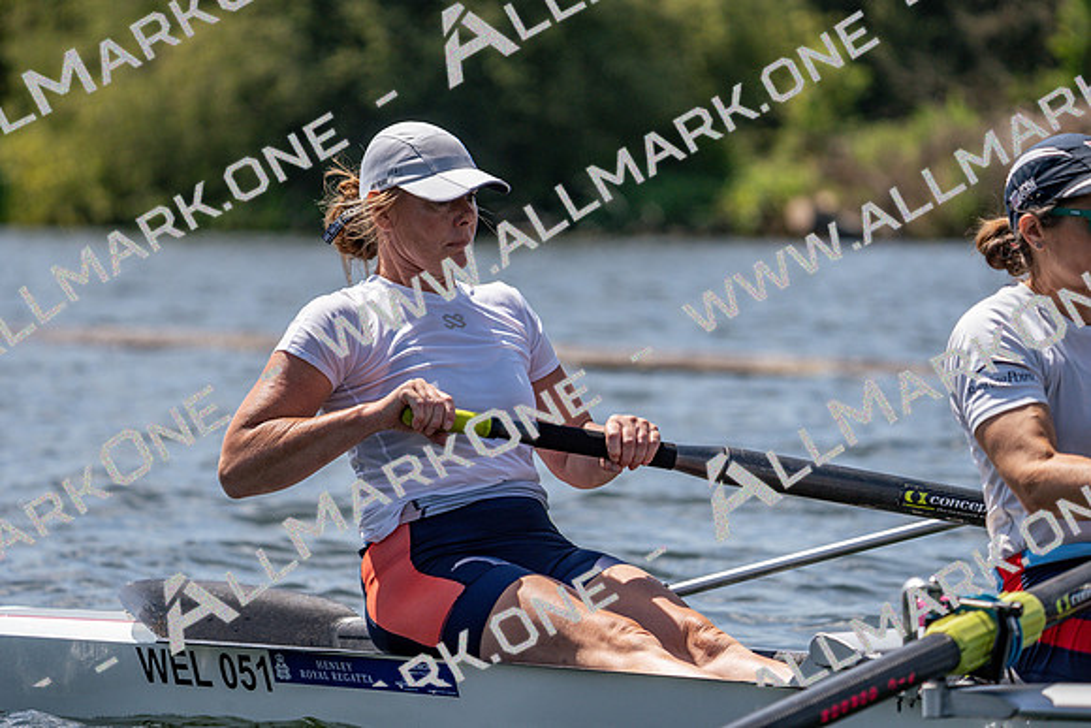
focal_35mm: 261
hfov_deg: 7.9
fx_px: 7911
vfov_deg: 5.3
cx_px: 546
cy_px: 364
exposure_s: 1/2000
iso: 250
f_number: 5.6
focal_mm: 261
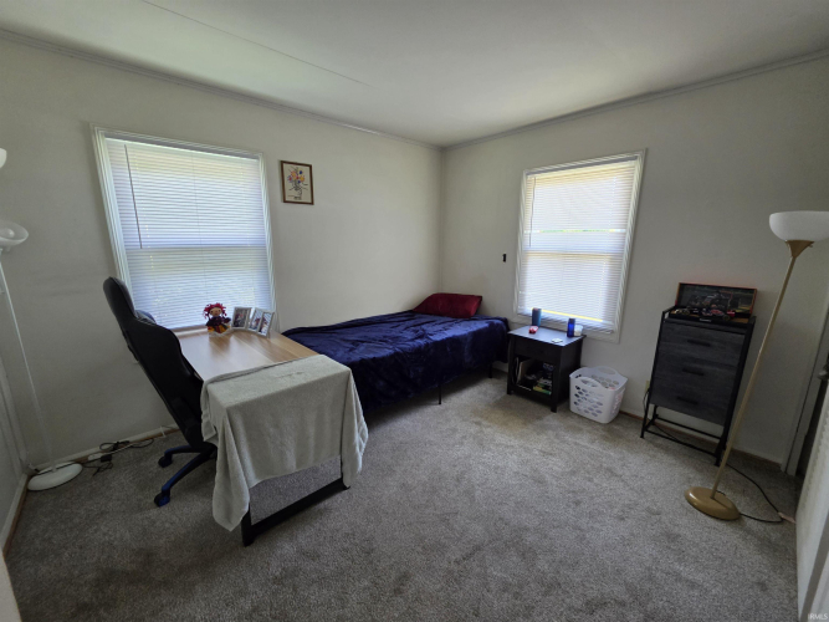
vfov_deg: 89.9
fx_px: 311
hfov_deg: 106.2
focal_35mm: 13
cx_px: 414
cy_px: 311
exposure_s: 1/60
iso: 200
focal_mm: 2.2
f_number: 1.9
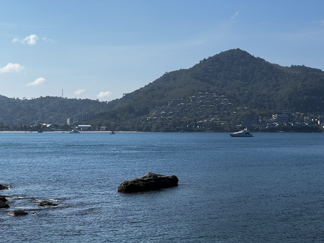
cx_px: 162
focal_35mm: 77
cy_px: 122
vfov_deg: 19.1
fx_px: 721
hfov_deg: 25.3
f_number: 2.8
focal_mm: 9
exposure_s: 1/1393
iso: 32
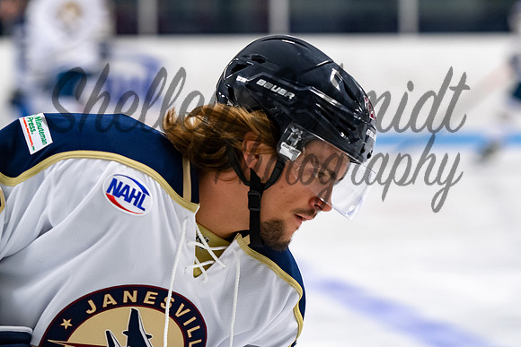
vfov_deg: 6.6
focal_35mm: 207
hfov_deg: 9.9
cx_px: 269
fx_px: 2996
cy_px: 174
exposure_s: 1/800
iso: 2000
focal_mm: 130
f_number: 3.2
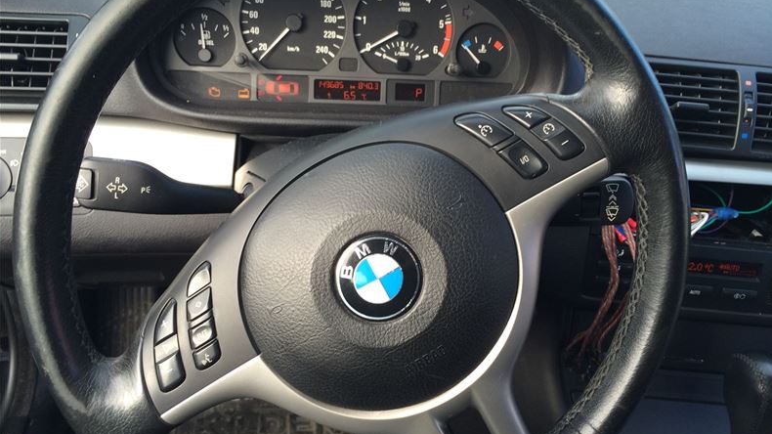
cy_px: 225
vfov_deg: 36.7
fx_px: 655
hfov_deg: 61.0
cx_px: 390
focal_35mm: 32
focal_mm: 4.15
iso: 32
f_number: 2.2
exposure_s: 1/158
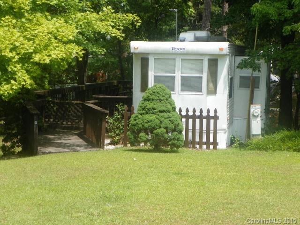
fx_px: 650
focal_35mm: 75
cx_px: 150
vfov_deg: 19.6
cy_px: 112
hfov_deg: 26.0
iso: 64
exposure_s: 1/320
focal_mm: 13.4
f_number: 5
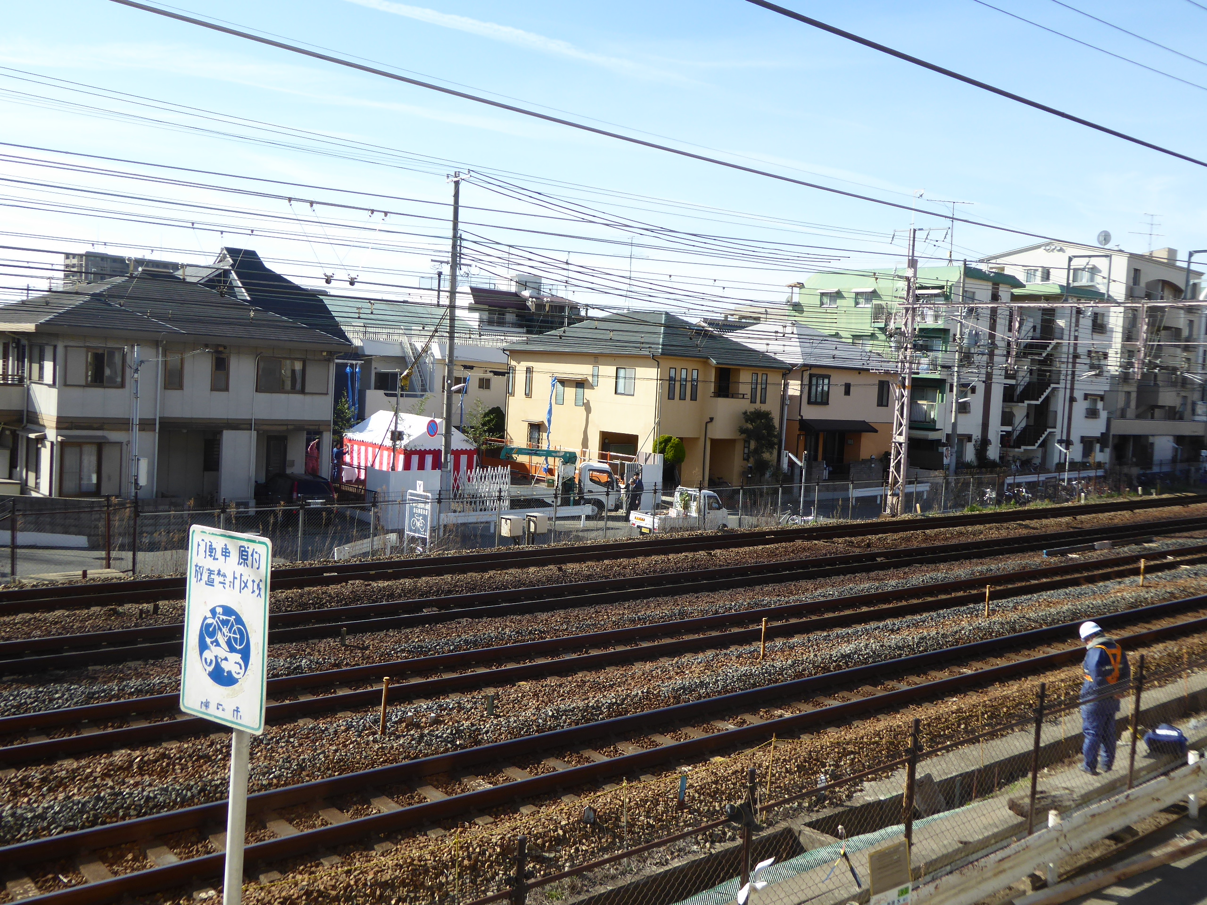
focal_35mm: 34
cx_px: 604
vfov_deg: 41.8
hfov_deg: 54.0
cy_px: 452
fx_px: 1186
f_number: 3.6
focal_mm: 5.8
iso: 100
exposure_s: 1/500
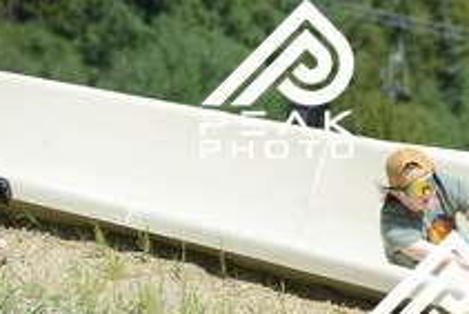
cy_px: 295
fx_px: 4823
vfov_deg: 3.7
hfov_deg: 5.6
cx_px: 433
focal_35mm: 370
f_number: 6.3
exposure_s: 1/1250
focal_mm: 195
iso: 450
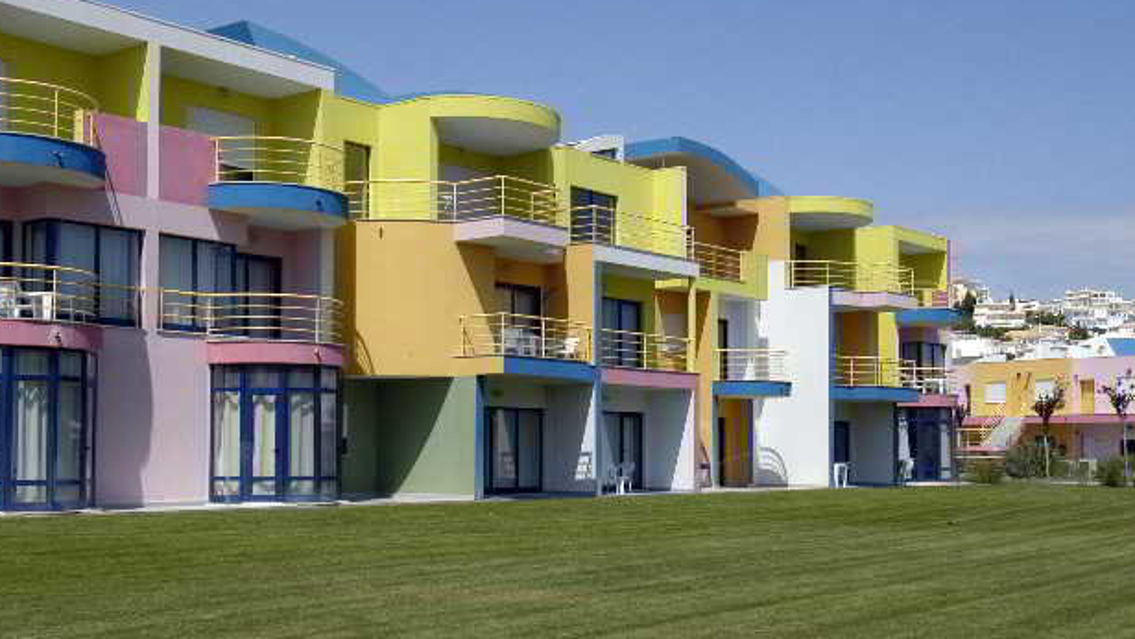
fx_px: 1475
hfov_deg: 42.1
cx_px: 563
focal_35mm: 49
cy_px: 377
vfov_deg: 24.4
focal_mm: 24
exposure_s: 1/125
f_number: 18
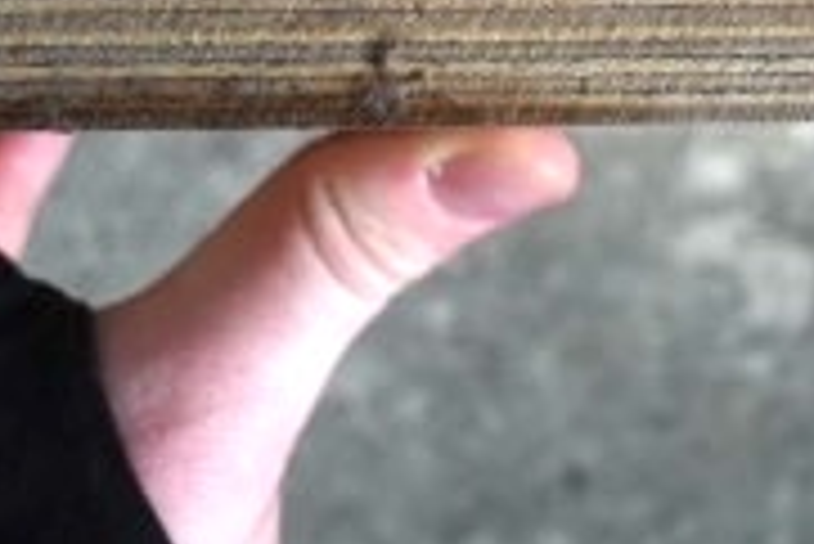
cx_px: 747
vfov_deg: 11.8
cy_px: -164
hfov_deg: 17.8
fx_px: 2557
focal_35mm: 113
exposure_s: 1/160
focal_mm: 11.81
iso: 100
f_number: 4
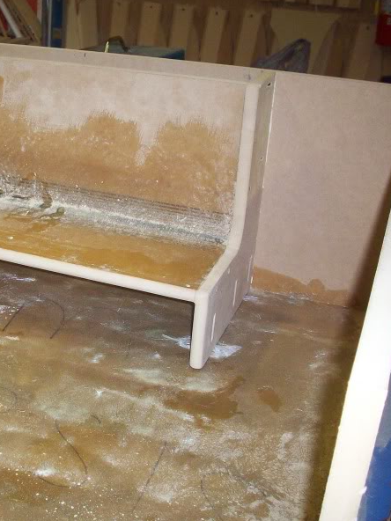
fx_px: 753
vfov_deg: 38.2
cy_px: 260
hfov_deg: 28.4
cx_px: 74
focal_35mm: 50
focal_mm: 6.2
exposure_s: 1/64
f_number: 2.8
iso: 200
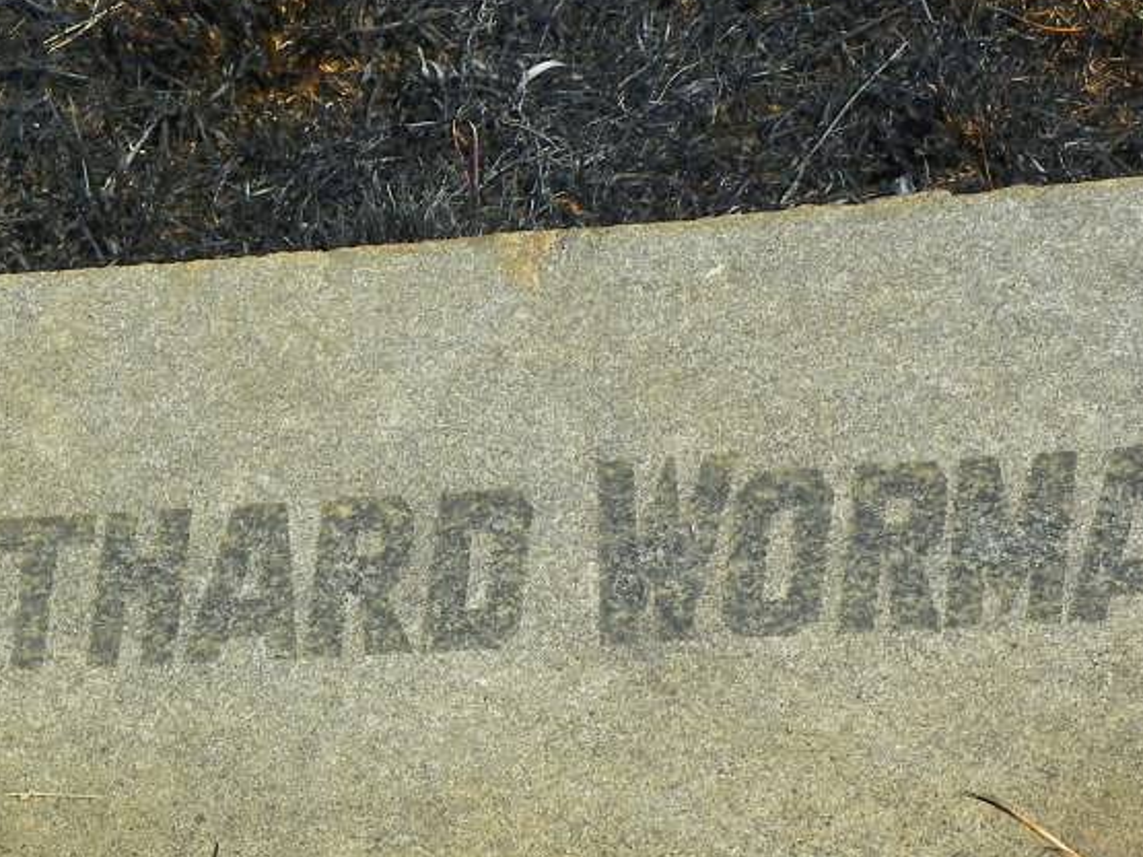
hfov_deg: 9.9
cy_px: 735
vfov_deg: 7.4
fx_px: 6569
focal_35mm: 199
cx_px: 303
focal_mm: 16.4
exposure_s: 1/250
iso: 64
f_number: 5
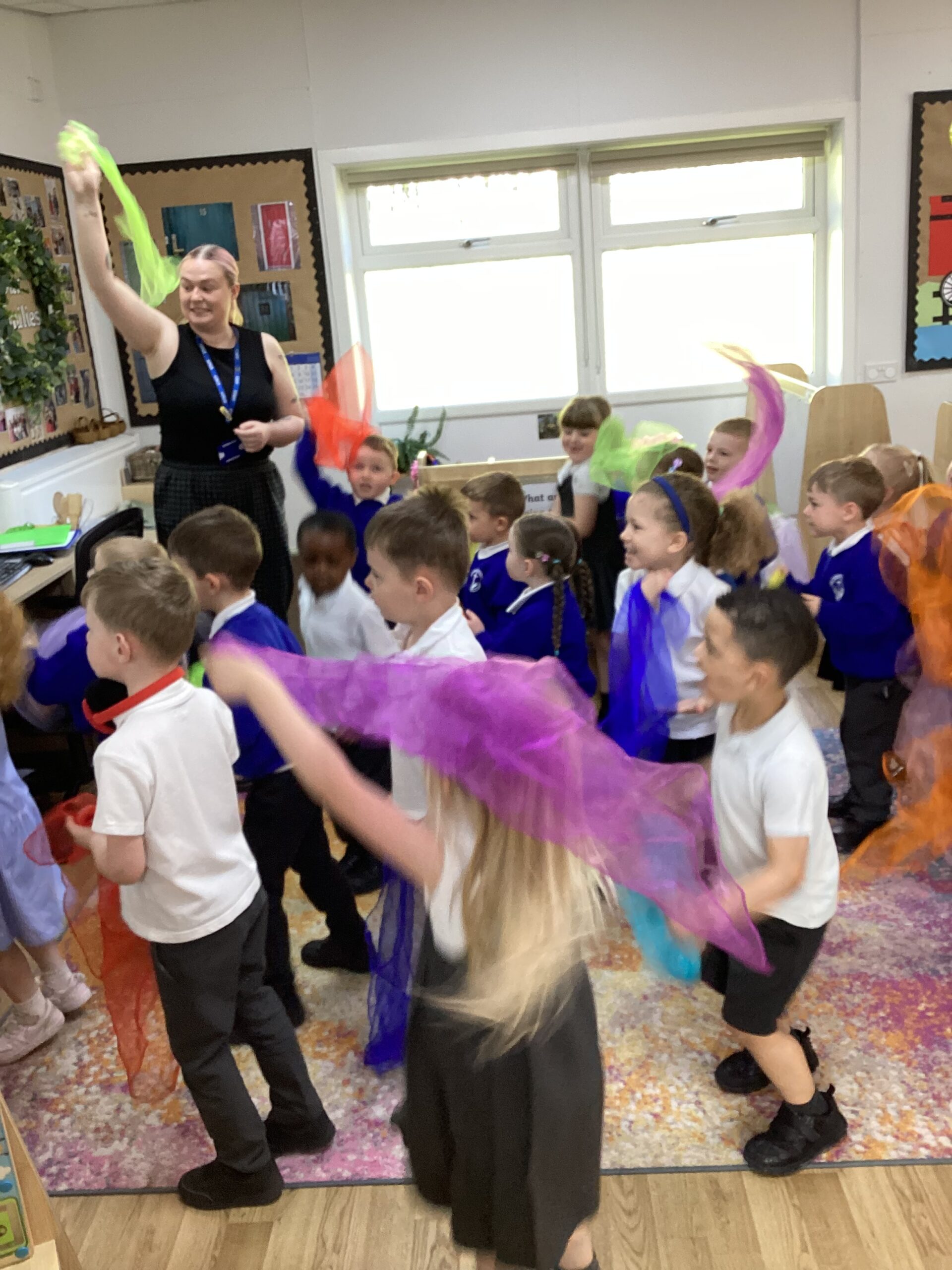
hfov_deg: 45.4
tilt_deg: -17.2
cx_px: 476
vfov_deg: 58.4
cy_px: 635
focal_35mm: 31
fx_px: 1137
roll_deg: +4.3
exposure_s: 1/50
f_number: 2.4
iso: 80
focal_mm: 3.3
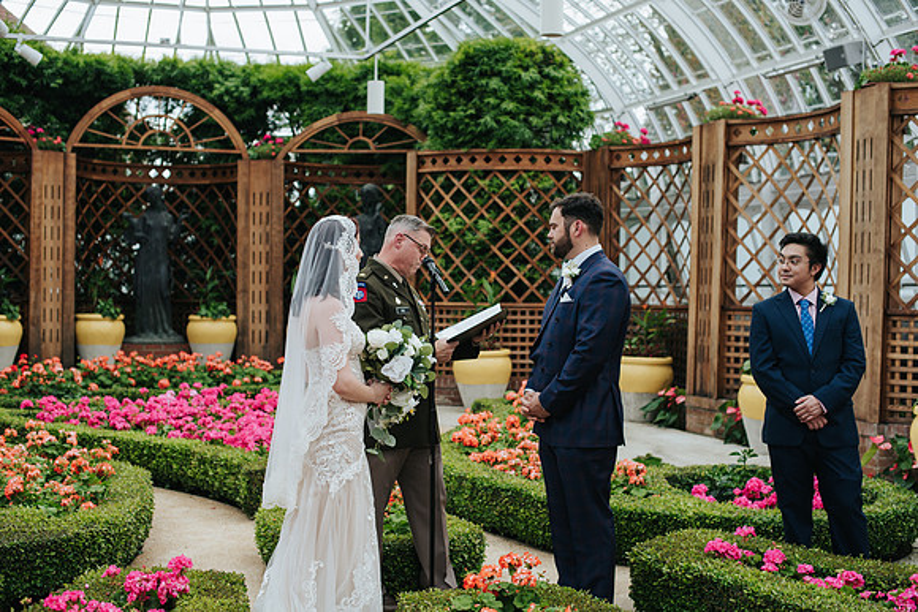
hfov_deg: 39.6
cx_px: 459
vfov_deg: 27.0
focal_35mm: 50
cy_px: 306
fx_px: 1275
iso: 360
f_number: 3.5
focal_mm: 50
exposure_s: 1/1000
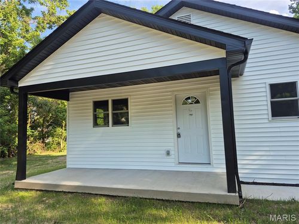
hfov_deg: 73.9
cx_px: 150
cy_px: 112
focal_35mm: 23
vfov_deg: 58.9
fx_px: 199
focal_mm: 5.4
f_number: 1.8
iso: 25
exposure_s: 1/398
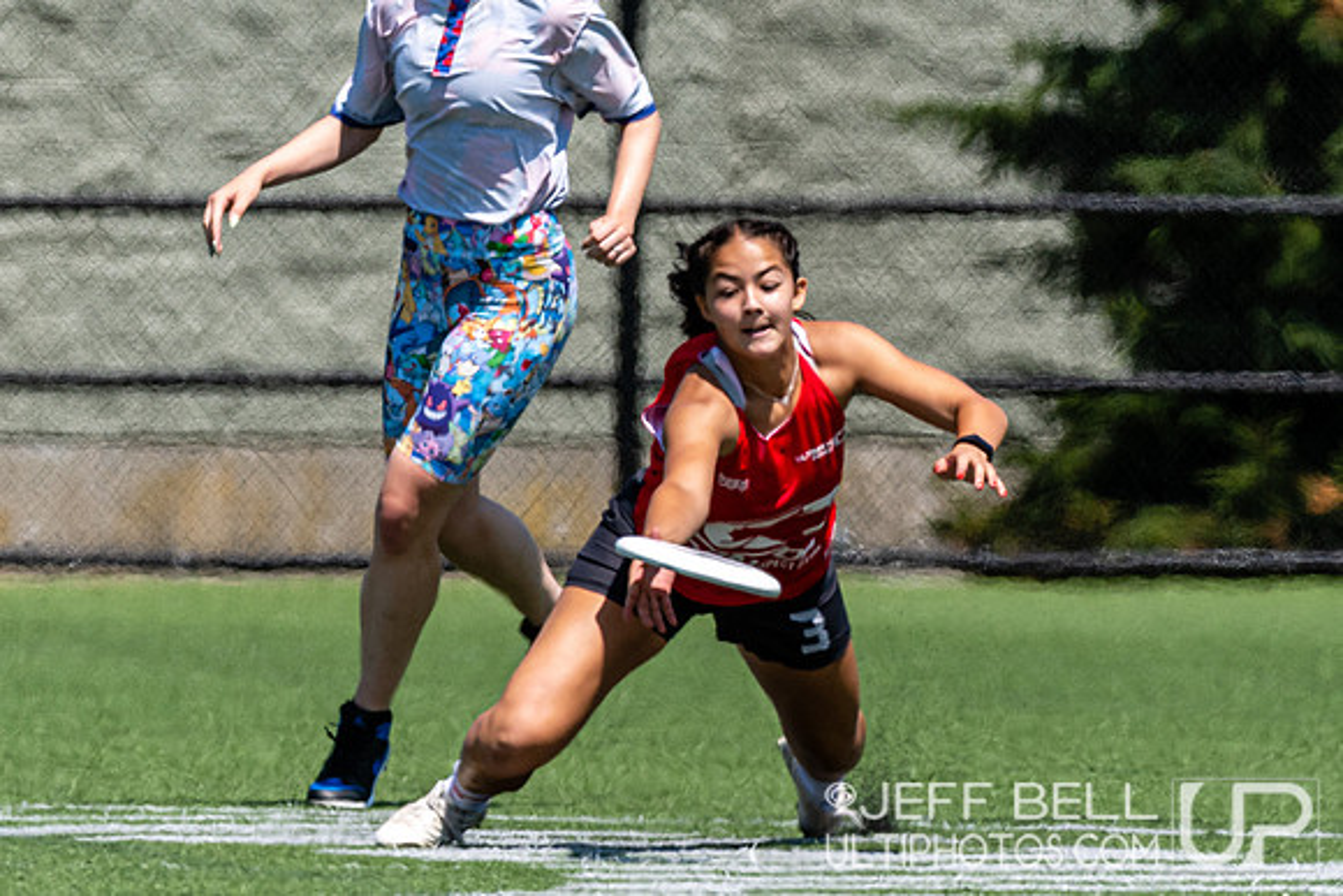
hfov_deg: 2.4
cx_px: 771
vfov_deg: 1.6
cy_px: 301
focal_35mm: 875
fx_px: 32652
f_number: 4
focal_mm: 300
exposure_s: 1/2500
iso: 200
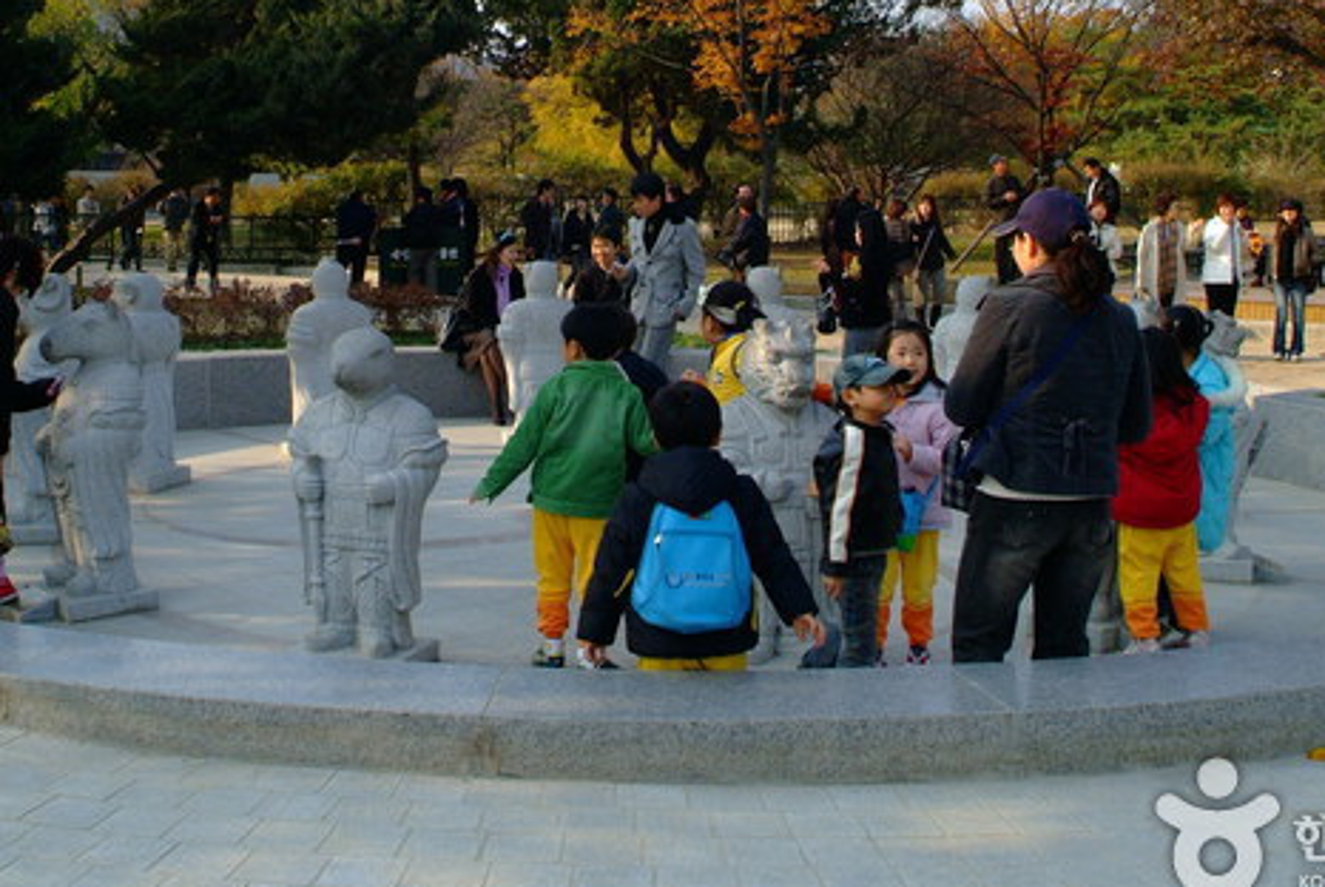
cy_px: 276
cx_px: 630
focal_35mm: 45
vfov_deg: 29.7
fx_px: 1658
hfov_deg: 43.5
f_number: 11
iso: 800
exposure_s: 1/500
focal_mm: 20
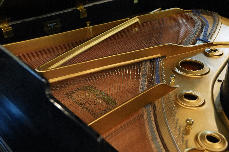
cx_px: 114
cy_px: 76
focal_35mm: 39
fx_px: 248
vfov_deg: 34.2
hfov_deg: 49.6
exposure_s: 1/160
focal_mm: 26
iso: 5000
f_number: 2.8
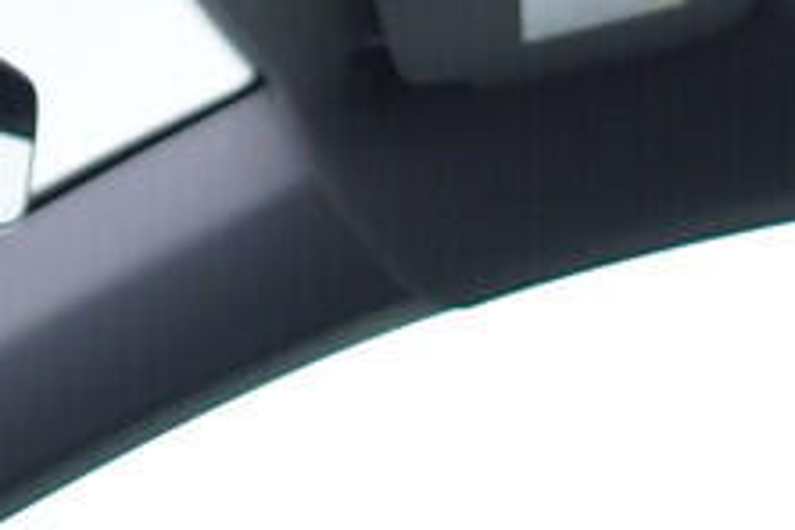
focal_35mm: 233
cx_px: 487
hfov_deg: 8.8
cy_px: 1708
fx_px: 5145
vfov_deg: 5.5
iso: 160
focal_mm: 24
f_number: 2.8
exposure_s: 1/40
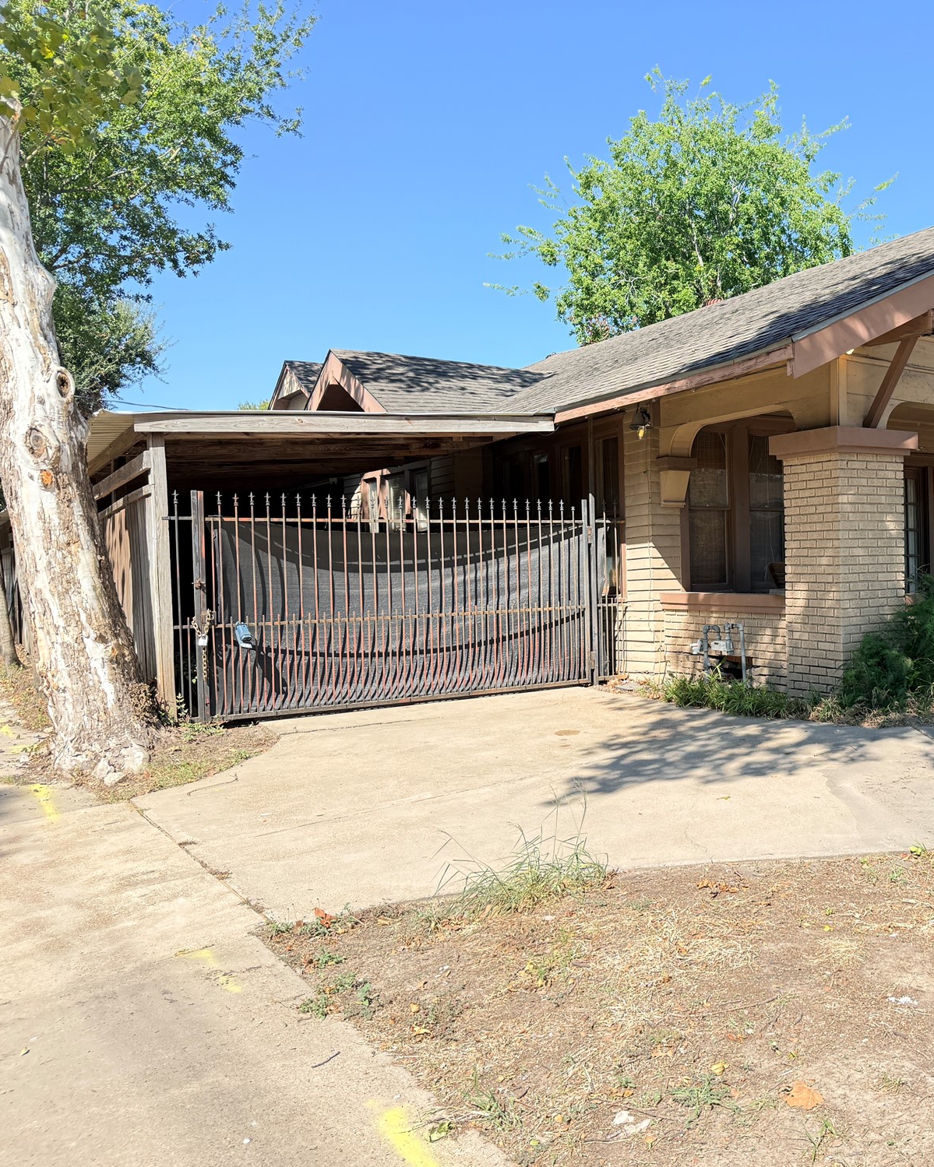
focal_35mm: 32
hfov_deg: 43.4
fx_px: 1106
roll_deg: +0.5
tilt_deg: +0.4
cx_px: 765
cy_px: 583
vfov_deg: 55.7
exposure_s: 1/1230
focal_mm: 6.76
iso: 100
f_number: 1.78
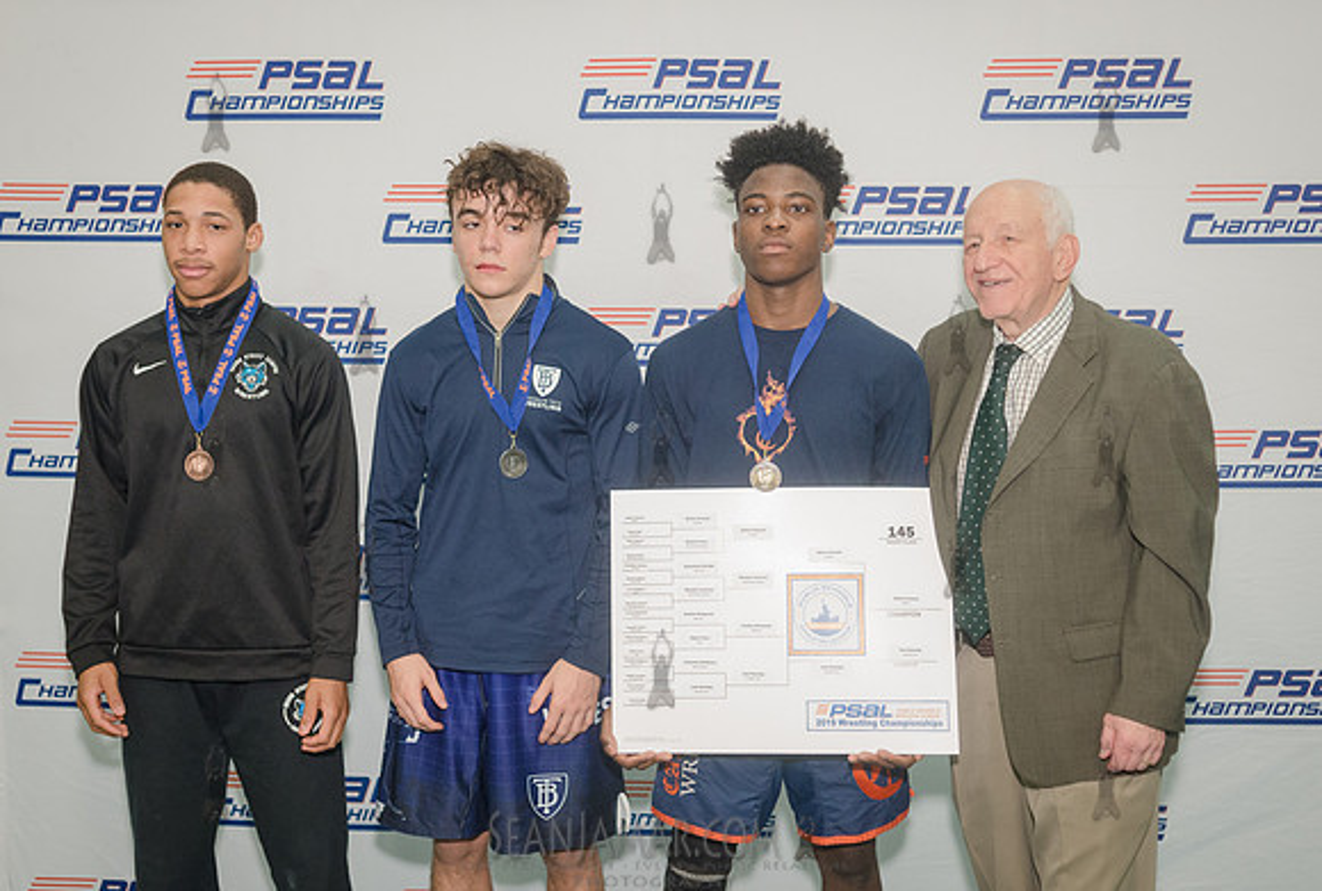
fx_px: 1668
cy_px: 437
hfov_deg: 43.2
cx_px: 644
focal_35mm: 45
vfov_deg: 29.9
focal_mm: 35
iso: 4000
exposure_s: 1/320
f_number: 3.2
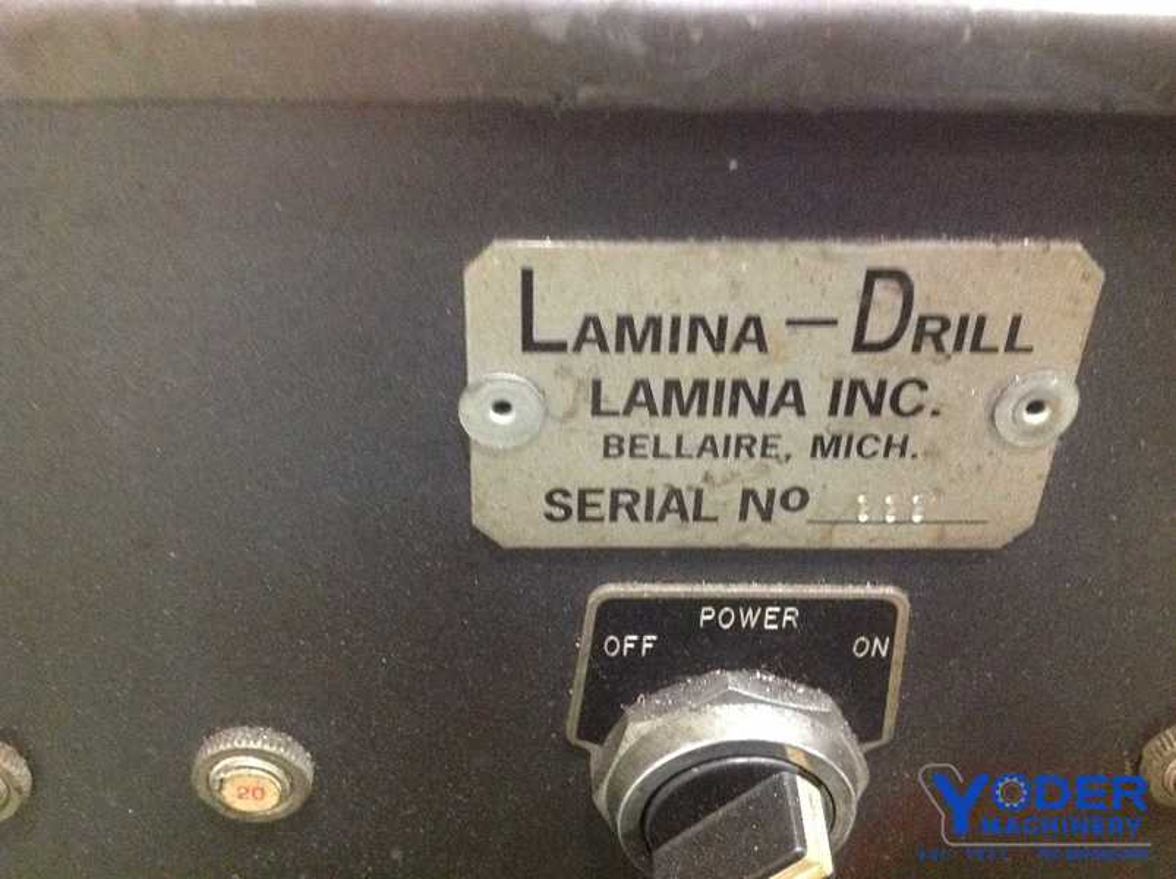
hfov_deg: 52.7
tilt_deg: -34.9
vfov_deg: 40.6
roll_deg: -2.6
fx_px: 1187
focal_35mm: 35
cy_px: 440
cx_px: 588
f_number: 2.4
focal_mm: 4.28
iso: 800
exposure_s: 1/15
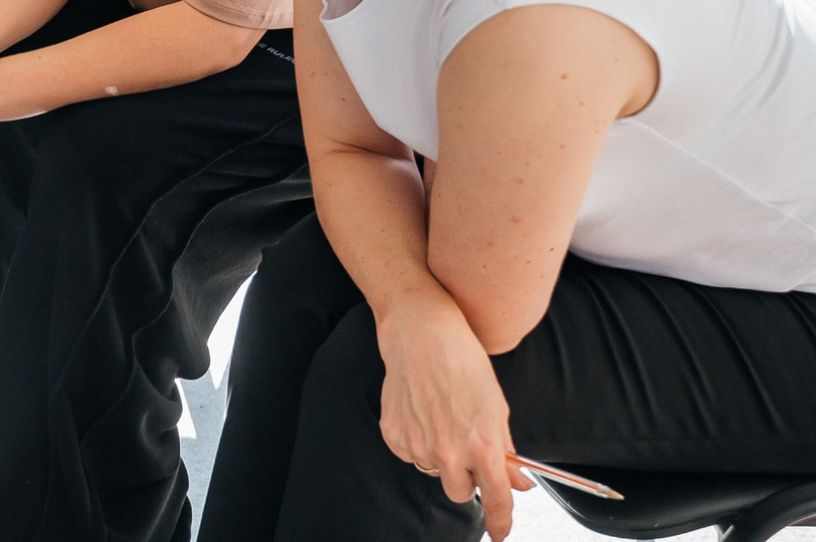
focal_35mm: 92
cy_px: 186
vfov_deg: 14.8
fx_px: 2084
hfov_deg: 20.2
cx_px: -253
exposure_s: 1/250
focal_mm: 28
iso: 320
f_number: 4
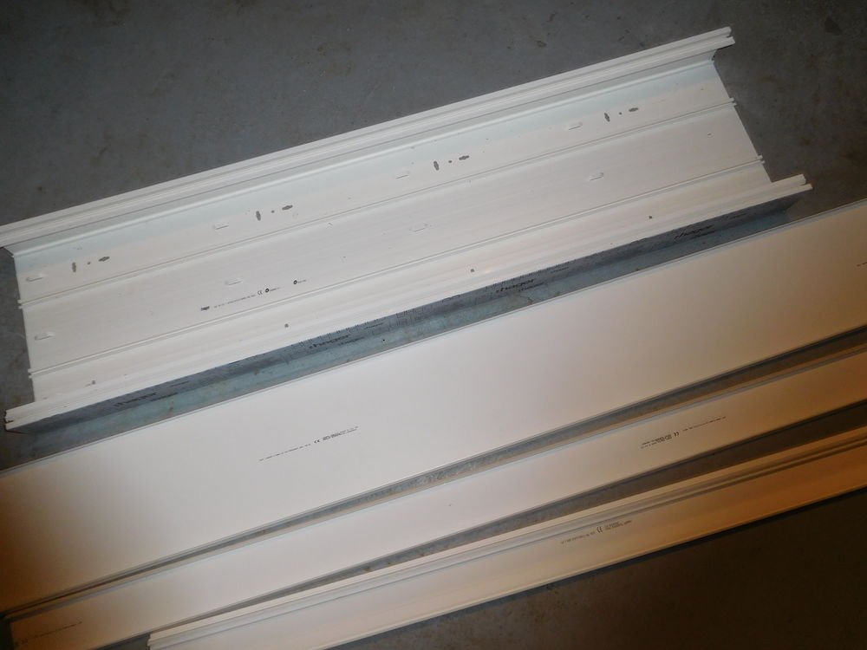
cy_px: 325
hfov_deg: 69.4
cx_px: 434
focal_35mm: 25
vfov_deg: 54.9
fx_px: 626
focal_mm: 4.5
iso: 200
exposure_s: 1/30
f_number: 3.4
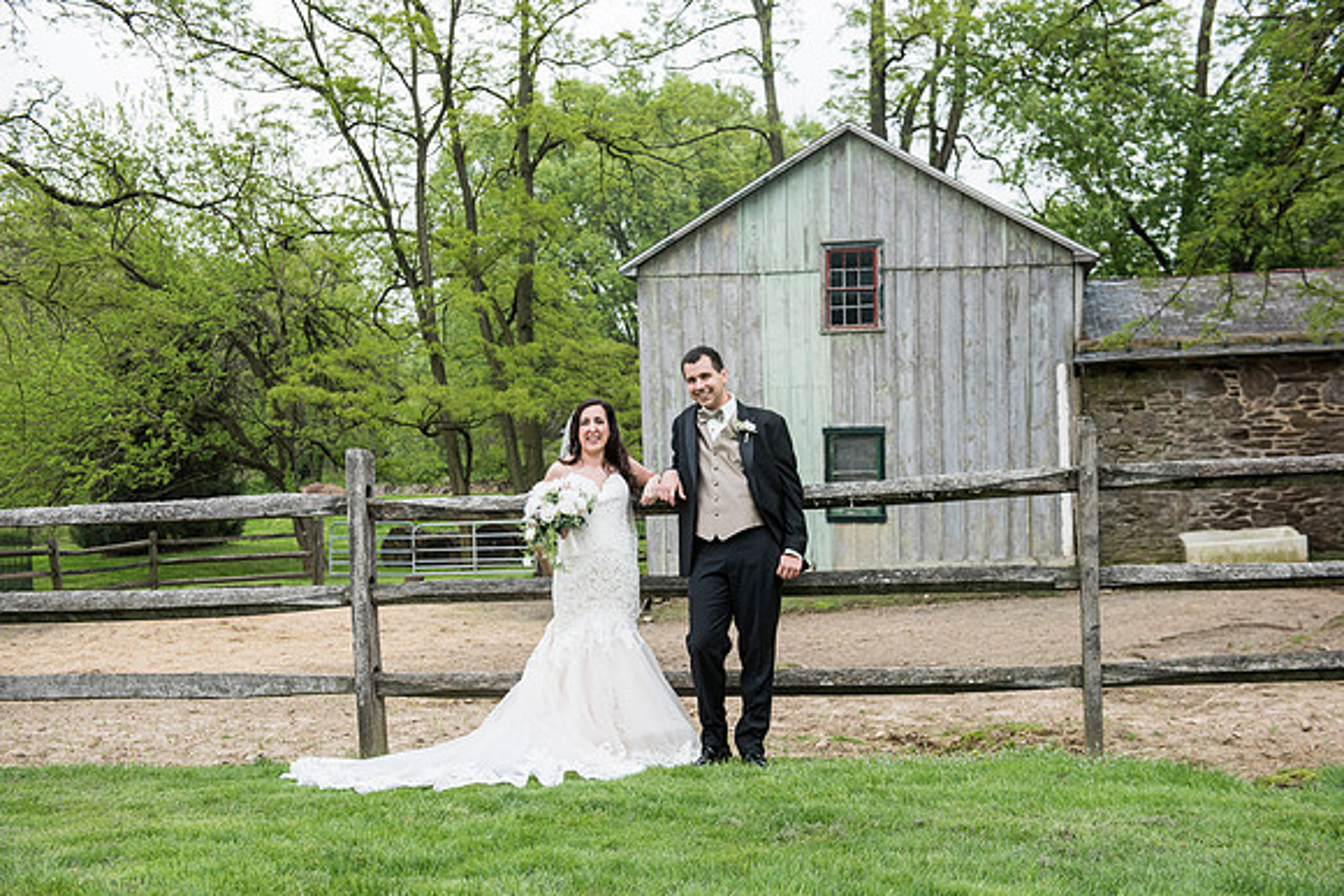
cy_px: 448
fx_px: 1643
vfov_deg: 30.5
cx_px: 672
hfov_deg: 44.5
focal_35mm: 44
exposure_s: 1/1250
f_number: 4
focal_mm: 44
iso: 640
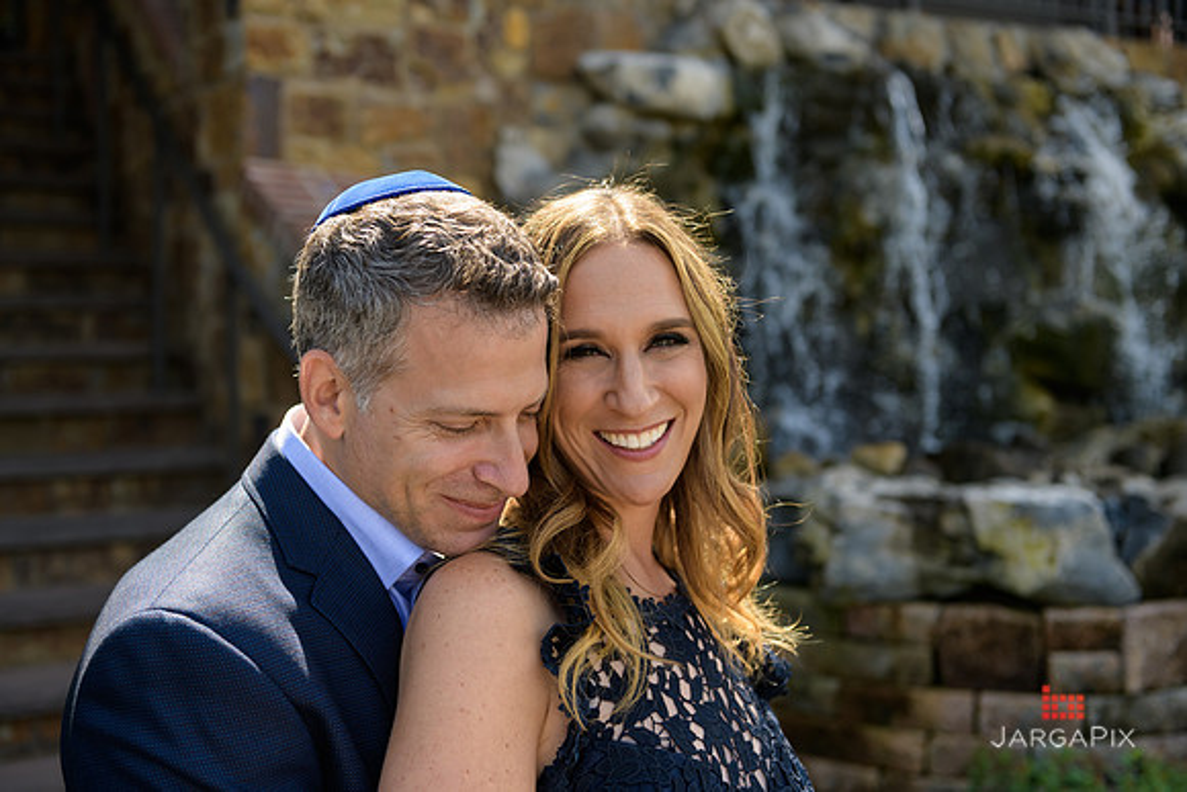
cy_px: 396
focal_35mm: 48
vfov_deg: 28.1
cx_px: 594
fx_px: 1583
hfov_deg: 41.1
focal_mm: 48
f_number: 3.2
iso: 200
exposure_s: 1/800
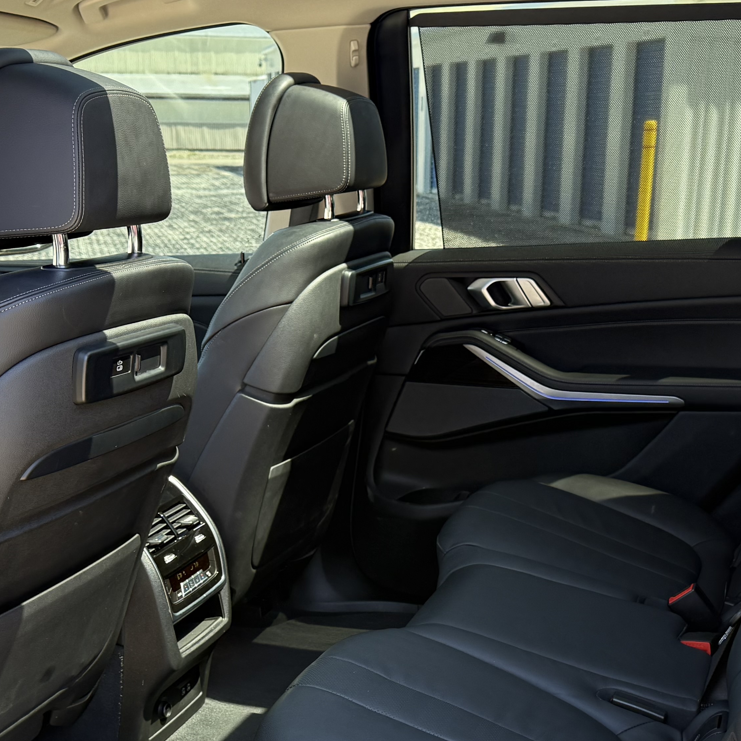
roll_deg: -1.1
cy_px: 621
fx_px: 1308
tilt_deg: -21.2
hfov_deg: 31.6
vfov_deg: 30.6
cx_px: 381
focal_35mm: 54
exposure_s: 1/243
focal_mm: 6.76
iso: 125
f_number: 1.78
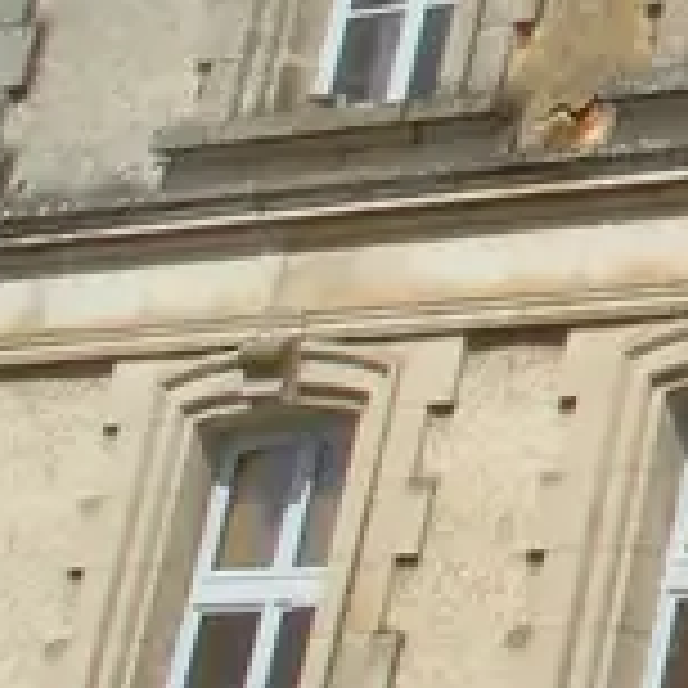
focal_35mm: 200
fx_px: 4497
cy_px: -701
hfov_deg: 7.2
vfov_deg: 8.3
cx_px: 2415
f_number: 7.1
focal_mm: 4.7
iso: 64
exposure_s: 1/420
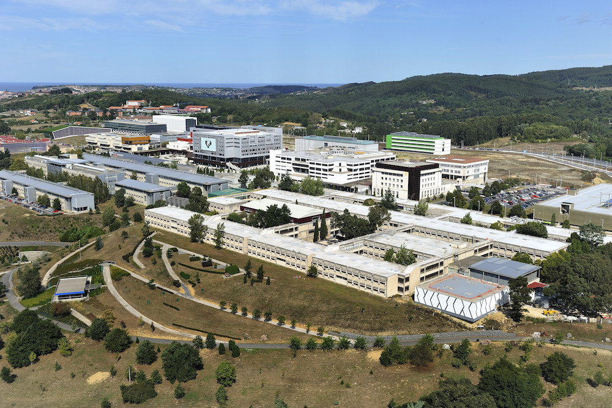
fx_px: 646
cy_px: 204
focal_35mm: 38
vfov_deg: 35.1
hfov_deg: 50.7
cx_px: 306
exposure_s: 1/1000
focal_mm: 38
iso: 200
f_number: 7.1
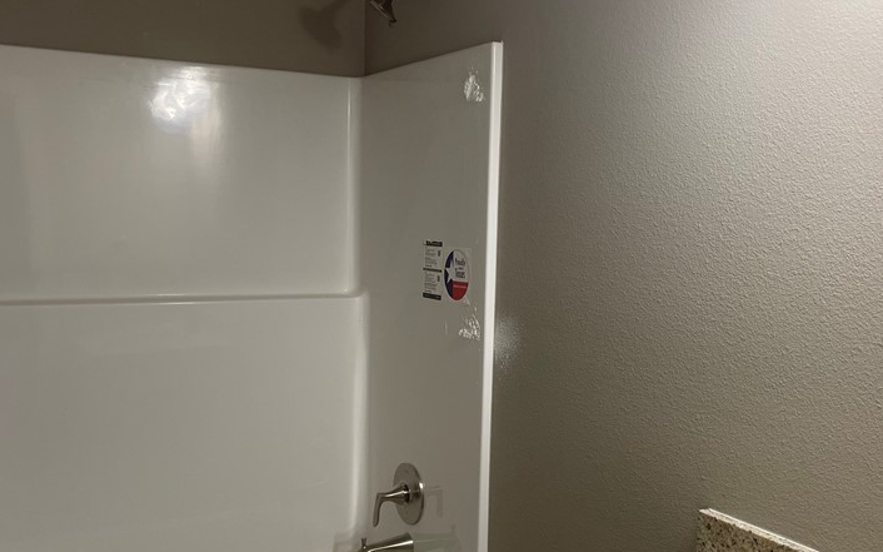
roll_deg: -1.2
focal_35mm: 40
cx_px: 418
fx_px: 962
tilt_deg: -7.2
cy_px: 358
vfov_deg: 31.8
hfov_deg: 49.3
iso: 64
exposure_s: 1/60
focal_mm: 4.2
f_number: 1.6
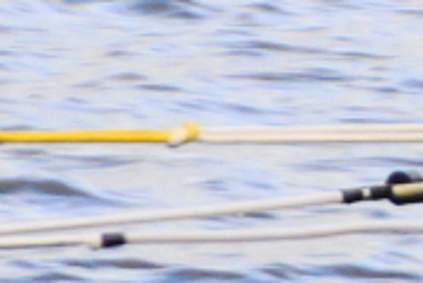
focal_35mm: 1282
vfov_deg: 1.1
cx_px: 1147
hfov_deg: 1.6
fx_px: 15076
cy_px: 293
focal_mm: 150
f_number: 5.6
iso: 200
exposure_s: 1/250
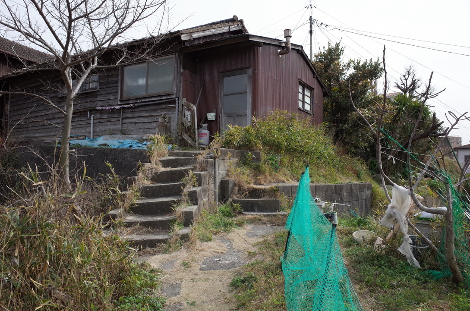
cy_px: 156
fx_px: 365
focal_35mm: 28
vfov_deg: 46.2
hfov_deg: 65.6
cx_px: 235
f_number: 8
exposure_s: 1/400
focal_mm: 18.3
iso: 250
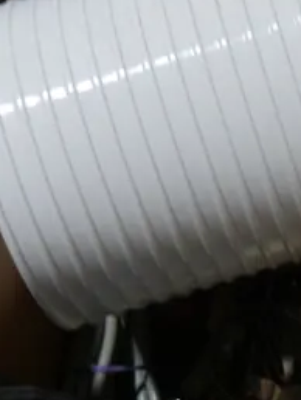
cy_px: 378
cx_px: 404
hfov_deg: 12.9
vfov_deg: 17.4
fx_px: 1285
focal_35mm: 111
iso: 200
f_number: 3.5
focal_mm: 14
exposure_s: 1/125
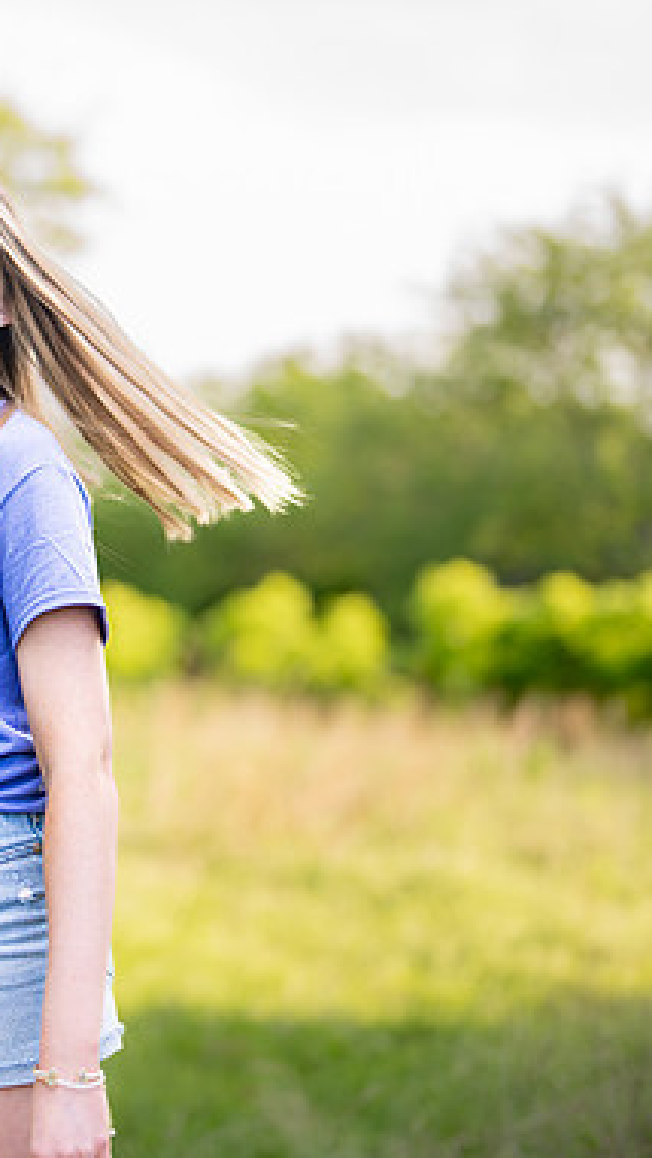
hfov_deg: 12.0
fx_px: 3041
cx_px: -82
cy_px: 485
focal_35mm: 99
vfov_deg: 21.5
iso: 200
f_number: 1.2
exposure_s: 1/1250
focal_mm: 50
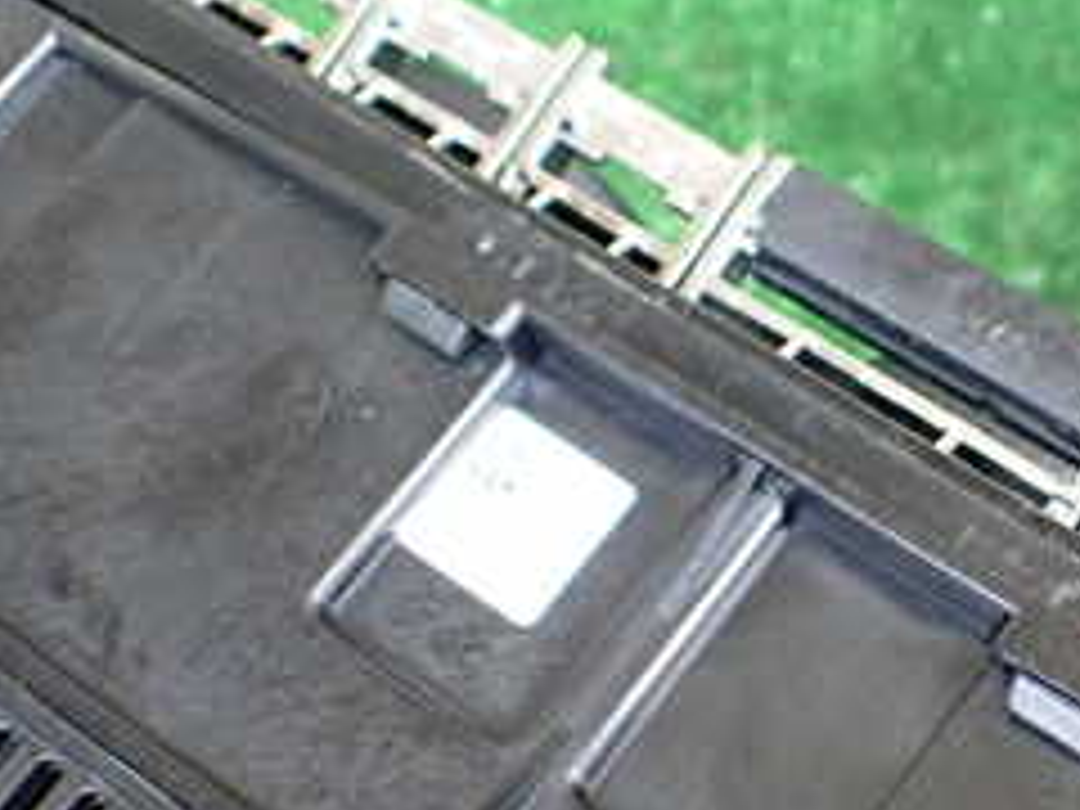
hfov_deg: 25.3
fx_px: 2340
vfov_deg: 19.5
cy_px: 572
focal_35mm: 75
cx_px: 950
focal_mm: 5.4
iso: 640
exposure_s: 1/125
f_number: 2.3
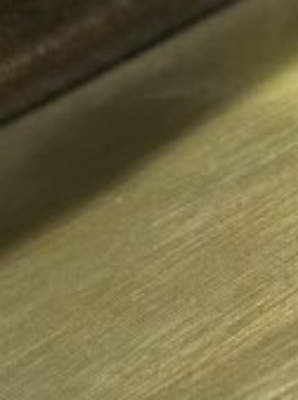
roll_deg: +17.9
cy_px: 80
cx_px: 319
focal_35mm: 185
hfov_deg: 7.9
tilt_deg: -37.9
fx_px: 2132
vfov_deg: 10.7
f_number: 1.5
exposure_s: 1/100
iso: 100
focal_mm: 5.7
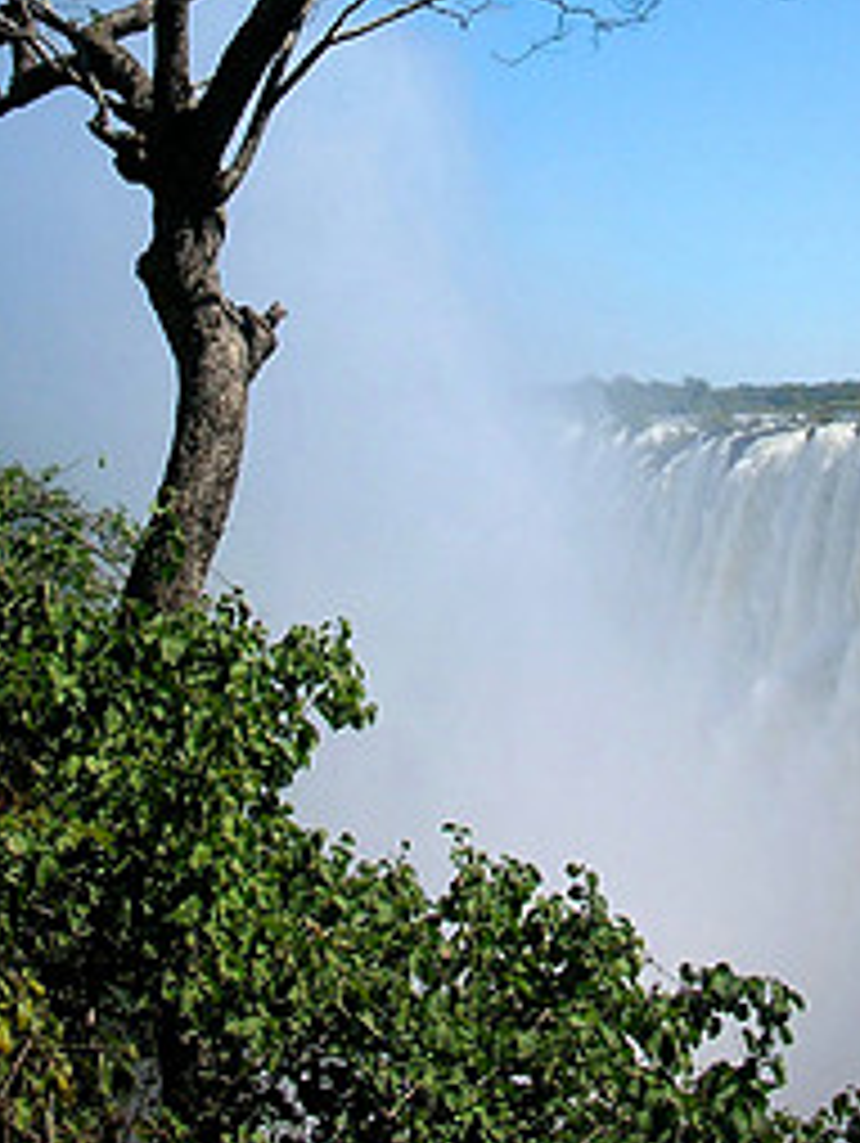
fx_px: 2050
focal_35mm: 62
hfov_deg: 23.6
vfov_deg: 30.6
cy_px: 266
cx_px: 563
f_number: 8.5
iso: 50
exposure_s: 1/99.7
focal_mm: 5.8
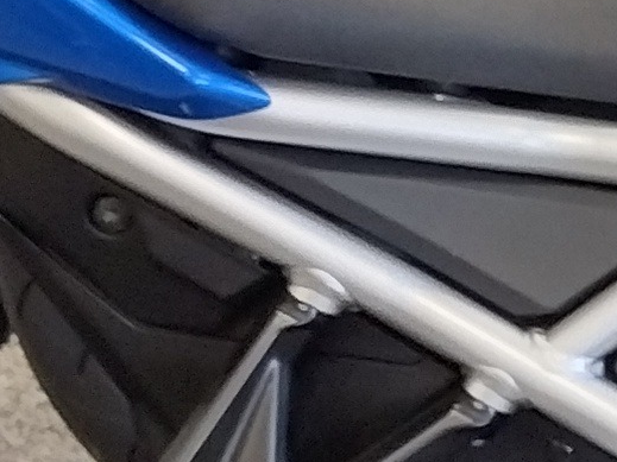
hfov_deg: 8.8
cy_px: 395
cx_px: 1349
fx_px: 3707
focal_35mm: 208
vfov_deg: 7.1
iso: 173
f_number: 1.7
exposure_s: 1/60
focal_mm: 4.71
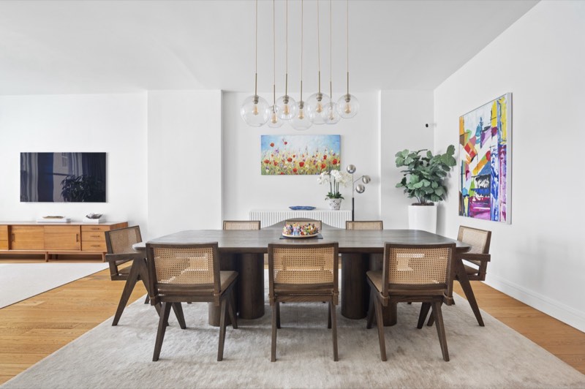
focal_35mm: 16
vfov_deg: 73.6
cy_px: 194
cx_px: 292
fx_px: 260
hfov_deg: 96.8
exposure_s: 25
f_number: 10
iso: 500
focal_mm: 16
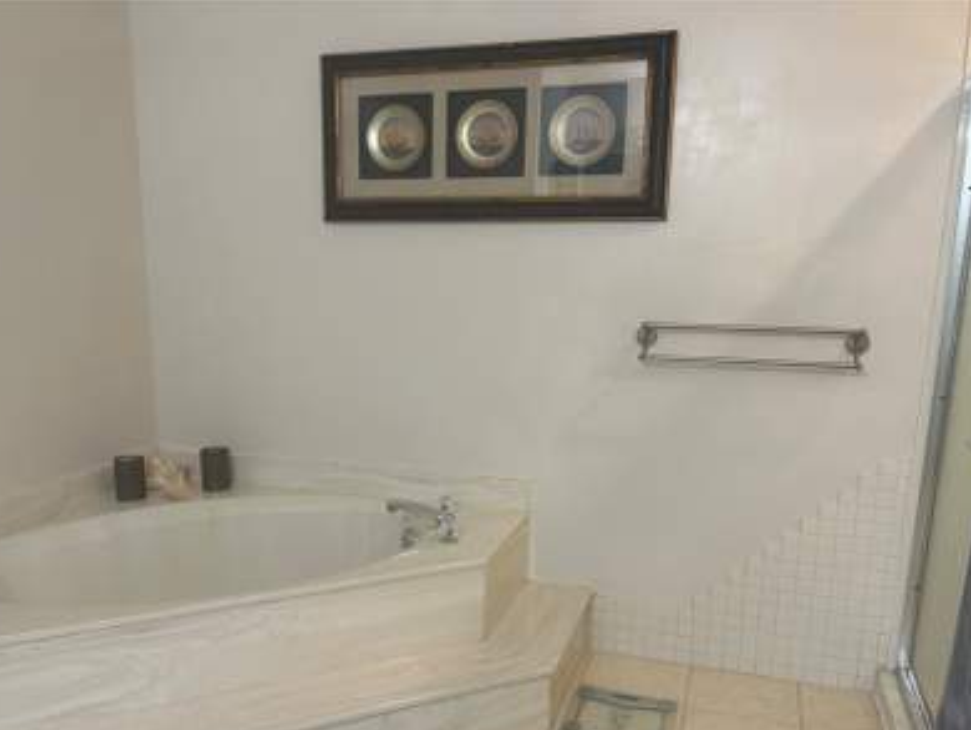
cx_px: 438
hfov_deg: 56.7
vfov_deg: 43.9
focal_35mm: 32
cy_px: 446
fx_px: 898
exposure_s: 1/120
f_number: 1.5
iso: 100
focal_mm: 5.7
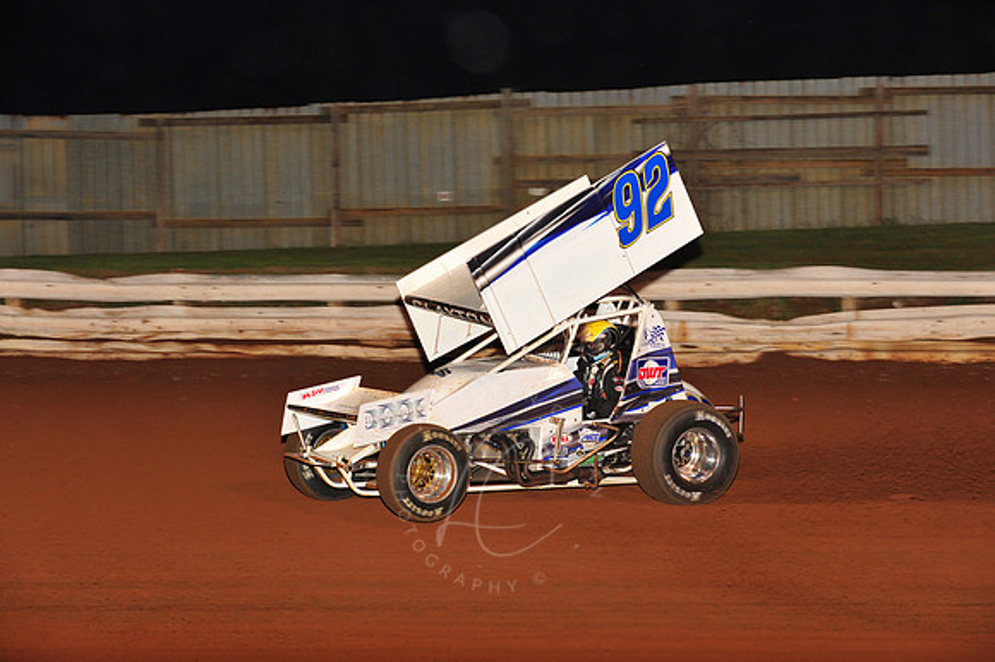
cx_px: 498
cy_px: 331
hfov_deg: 19.5
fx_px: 2900
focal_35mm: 105
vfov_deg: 13.0
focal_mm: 105
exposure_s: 1/320
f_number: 6.3
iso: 1000
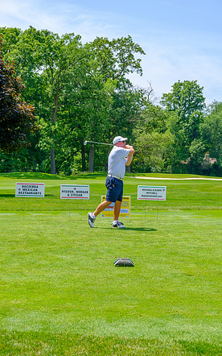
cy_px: 180
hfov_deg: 23.1
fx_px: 542
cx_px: 115
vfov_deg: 36.3
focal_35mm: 56
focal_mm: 35.8
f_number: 5
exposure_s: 1/500
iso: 200
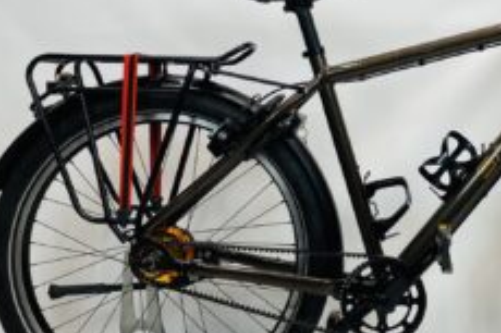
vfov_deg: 25.3
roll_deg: +0.1
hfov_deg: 35.6
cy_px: 109
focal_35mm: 53
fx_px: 737
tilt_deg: -5.3
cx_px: 440
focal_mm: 4.25
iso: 50
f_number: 1.8
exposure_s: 1/100
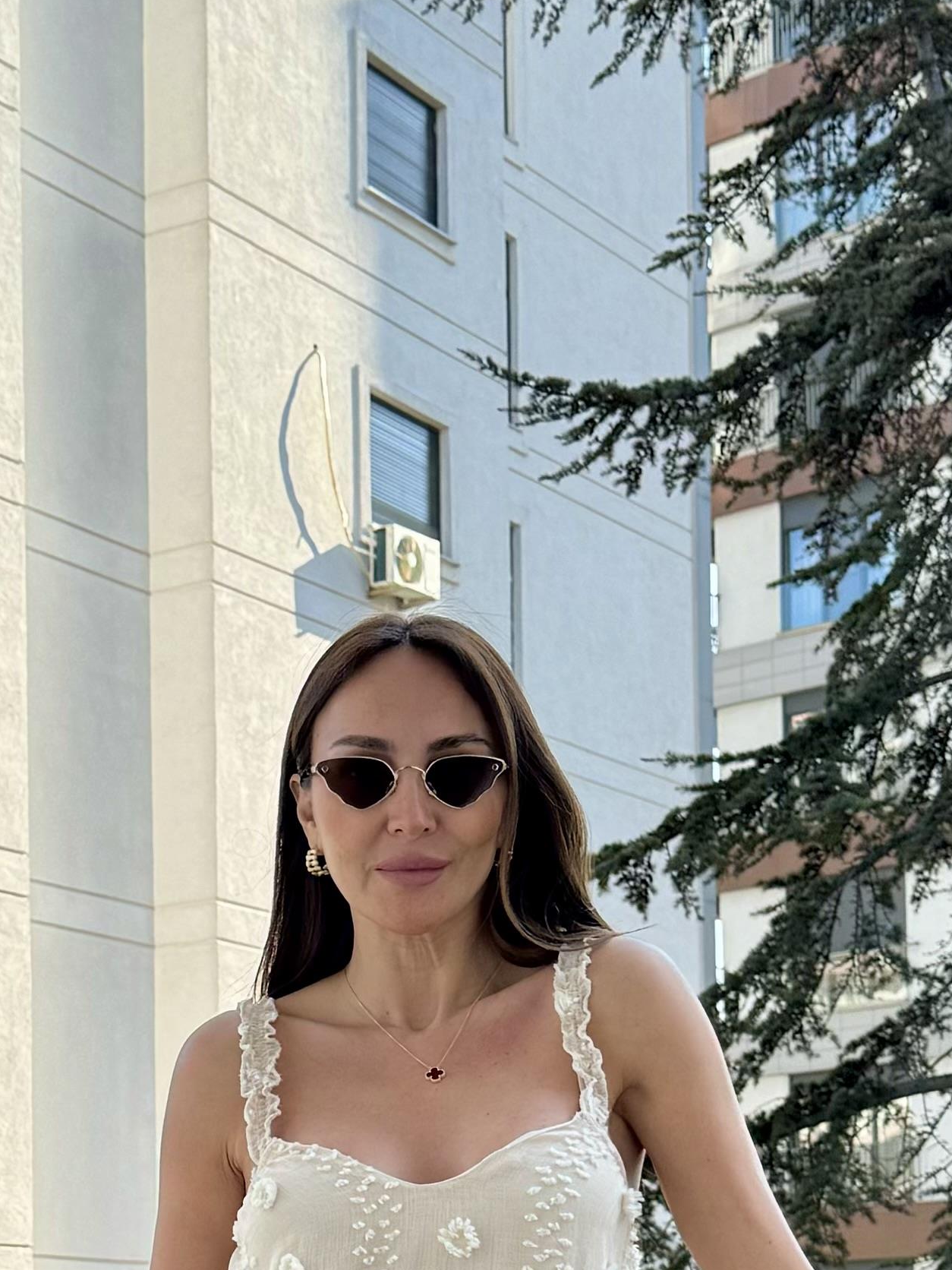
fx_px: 3007
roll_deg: +0.7
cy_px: 1243
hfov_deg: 17.9
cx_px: 324
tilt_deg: +3.5
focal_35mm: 82
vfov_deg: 23.0
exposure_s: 1/1869
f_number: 1.78
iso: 80
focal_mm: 6.86
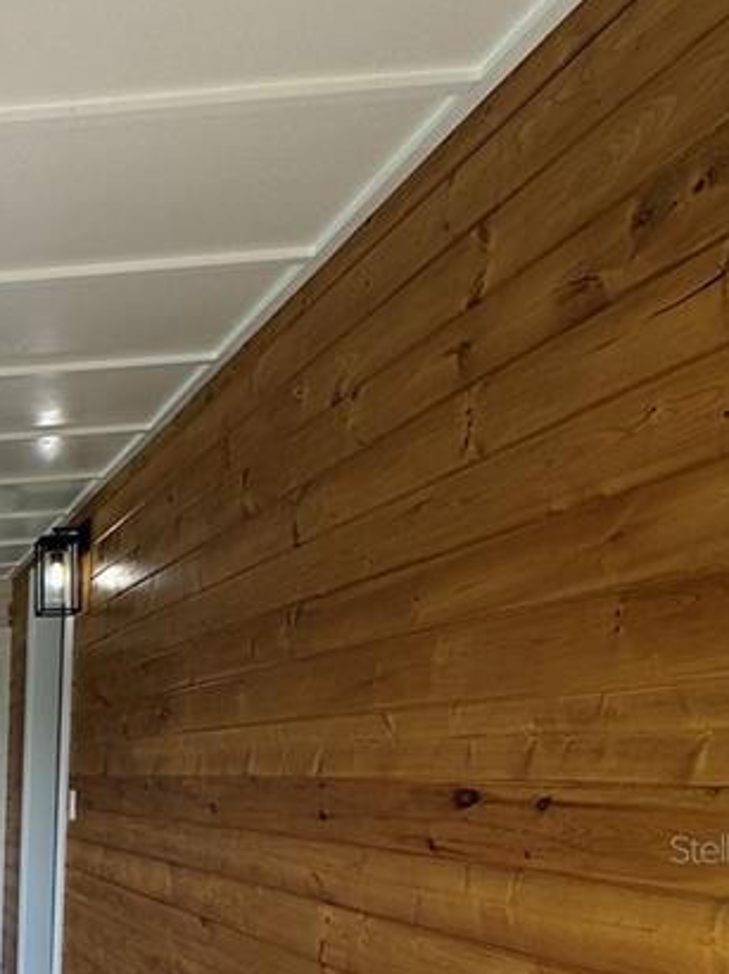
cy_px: 848
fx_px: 1152
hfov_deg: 28.5
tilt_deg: -3.9
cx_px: -230
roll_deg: +0.1
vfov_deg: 42.6
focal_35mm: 41
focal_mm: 2.22
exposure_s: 1/327
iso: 40
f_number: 2.2
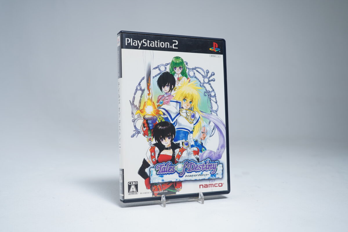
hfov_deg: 48.5
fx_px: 387
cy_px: 116
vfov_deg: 33.4
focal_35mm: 40
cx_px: 174
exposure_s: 1/8
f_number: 6.3
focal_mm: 40
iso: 160
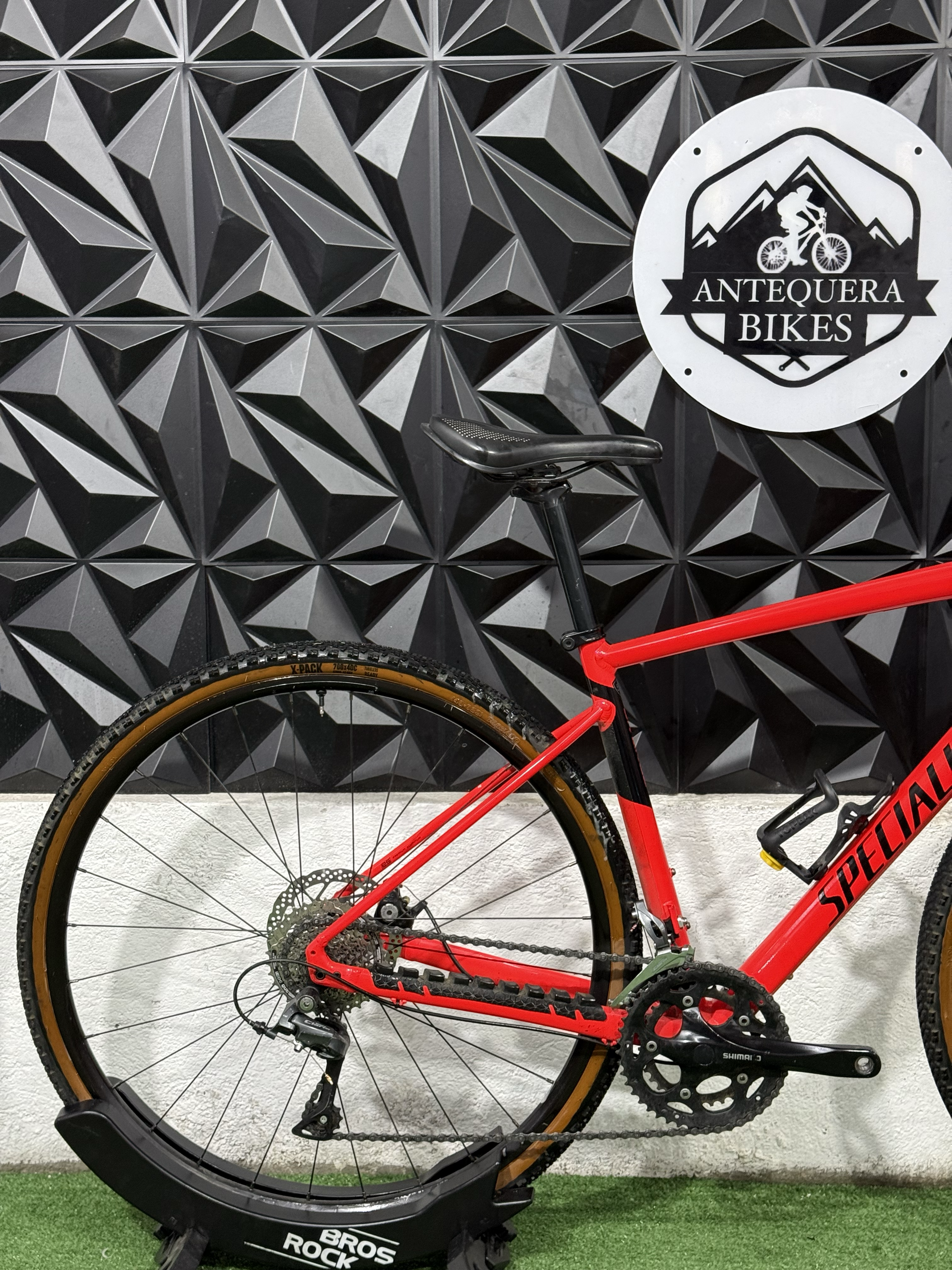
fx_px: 1760
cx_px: 476
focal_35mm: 48
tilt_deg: -8.0
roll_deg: +0.0
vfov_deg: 39.7
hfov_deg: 30.3
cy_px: 635
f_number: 1.78
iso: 200
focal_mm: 6.76
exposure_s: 1/60
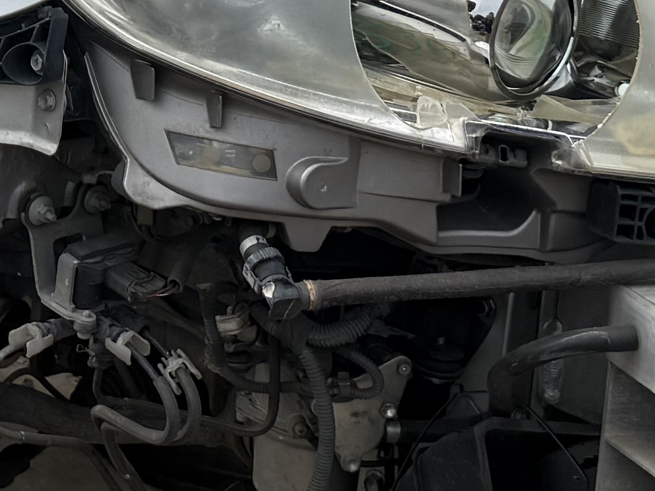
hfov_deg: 15.7
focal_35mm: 120
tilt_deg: -11.0
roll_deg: -0.5
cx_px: -146
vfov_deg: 11.9
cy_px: -225
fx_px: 2271
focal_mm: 6.76
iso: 80
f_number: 1.78
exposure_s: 1/3279
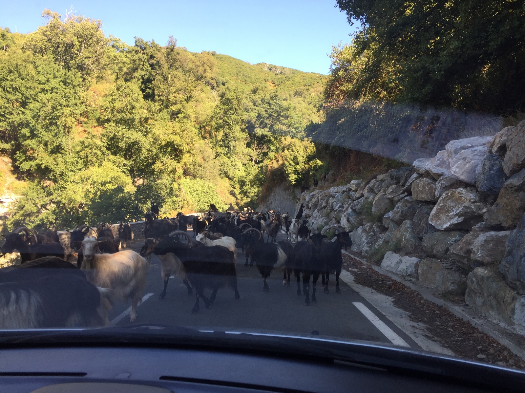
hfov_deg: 61.7
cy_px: 196
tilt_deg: +4.6
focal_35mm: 29
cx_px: 262
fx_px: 440
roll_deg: -1.4
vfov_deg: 48.2
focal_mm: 4.15
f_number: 2.2
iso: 32
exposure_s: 1/217
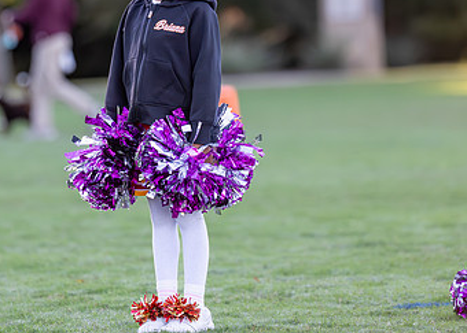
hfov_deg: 6.2
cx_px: 159
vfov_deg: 4.4
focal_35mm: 326
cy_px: 71
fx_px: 4325
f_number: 2.8
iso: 1600
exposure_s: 1/2500
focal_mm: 159
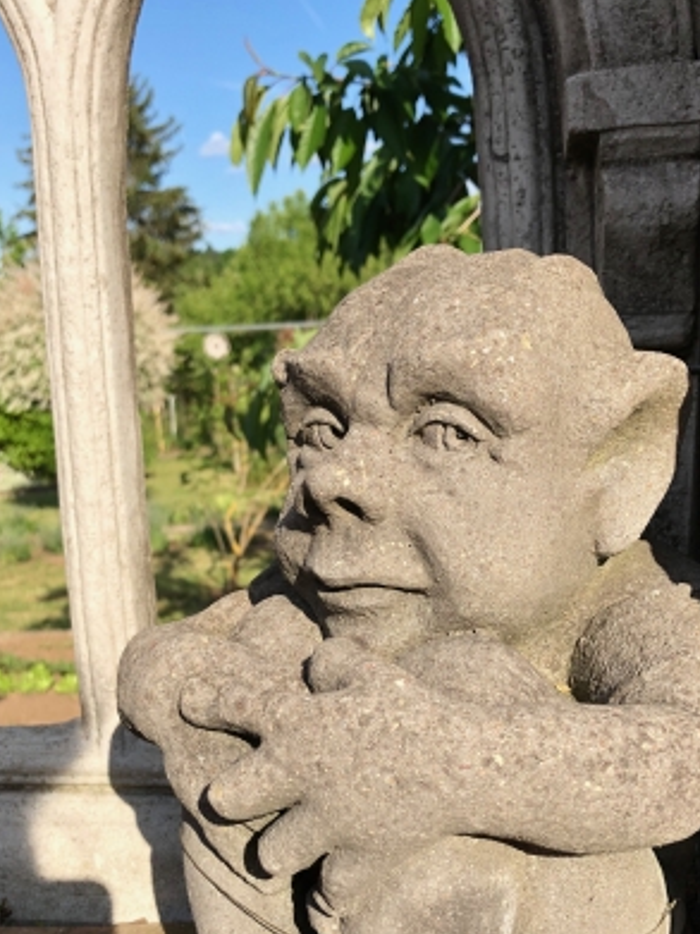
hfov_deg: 33.6
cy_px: 621
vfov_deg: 43.3
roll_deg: +1.8
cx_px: 339
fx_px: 1160
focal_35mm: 43
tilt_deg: -12.4
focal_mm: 3.99
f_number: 1.8
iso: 20
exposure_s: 1/1215
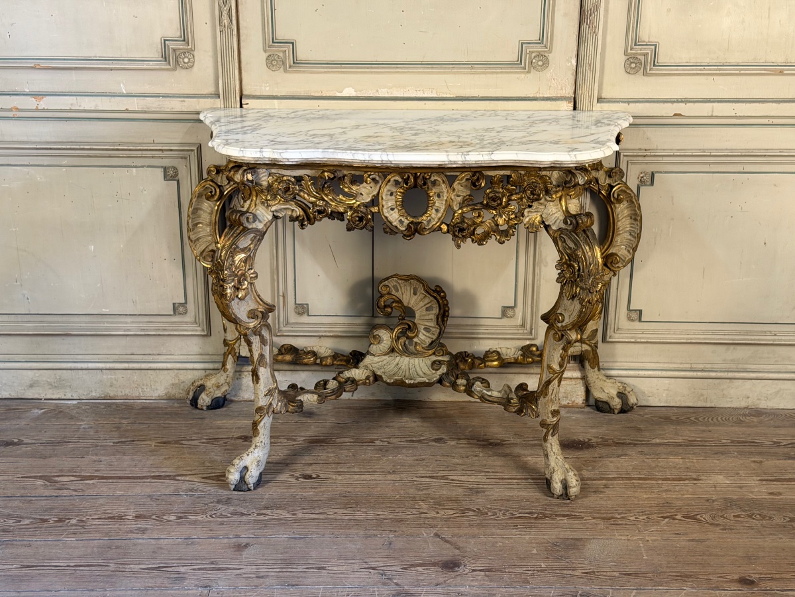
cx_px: 398
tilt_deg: -18.5
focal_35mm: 48
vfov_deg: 30.3
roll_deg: +0.2
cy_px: 298
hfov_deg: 39.7
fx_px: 1102
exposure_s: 1/50
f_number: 1.78
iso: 200
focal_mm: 6.76
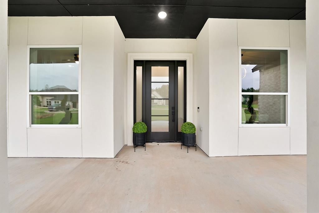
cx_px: 160
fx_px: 106
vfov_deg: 90.1
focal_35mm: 12
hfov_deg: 112.6
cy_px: 106
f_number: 10
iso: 640
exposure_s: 1/25
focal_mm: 12
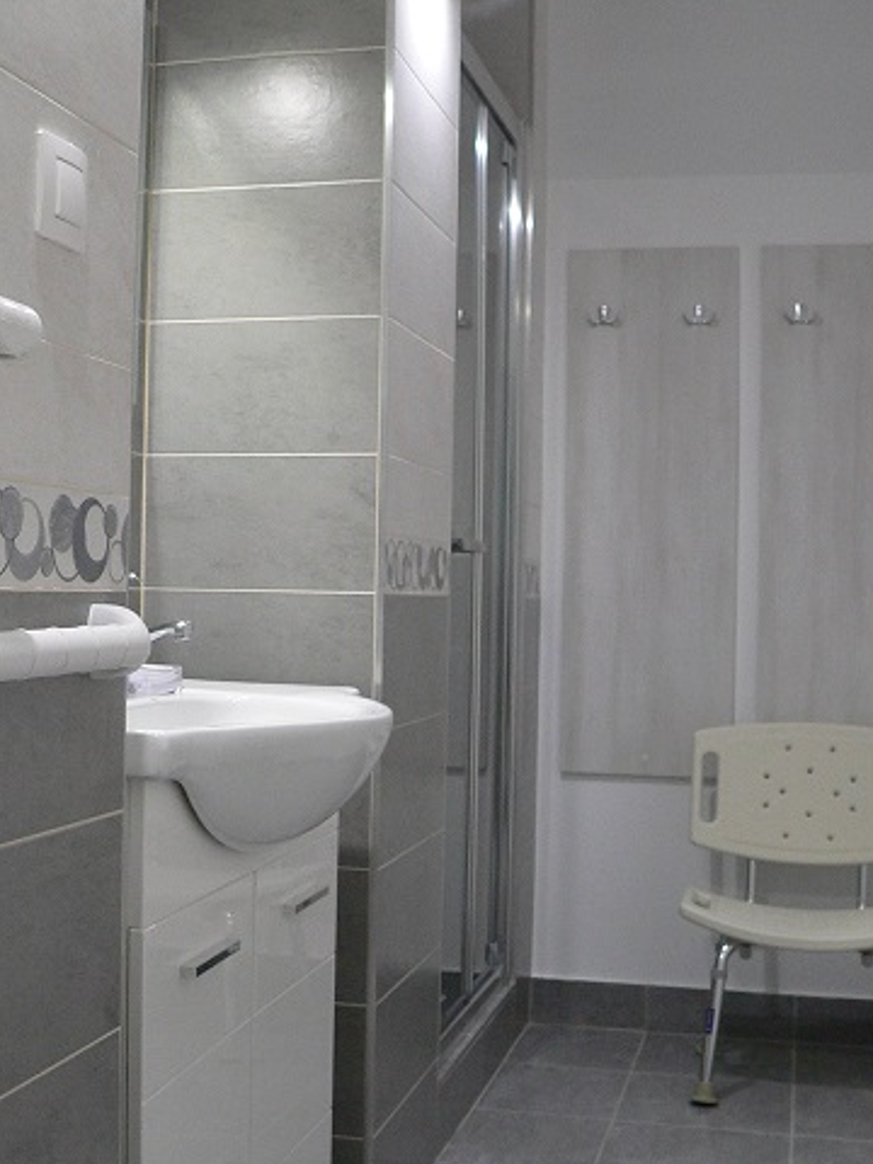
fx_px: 1614
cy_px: 577
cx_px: 381
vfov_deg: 39.7
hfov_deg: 30.2
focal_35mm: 48
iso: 200
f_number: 2.8
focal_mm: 6
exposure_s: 1/13
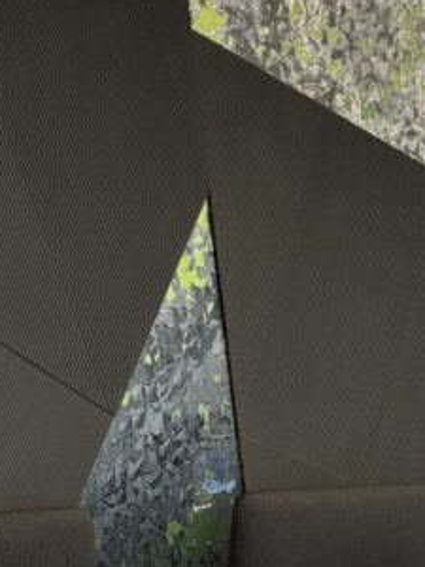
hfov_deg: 9.0
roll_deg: -1.2
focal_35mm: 164
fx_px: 2685
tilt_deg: -2.1
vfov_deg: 12.0
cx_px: 442
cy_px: 357
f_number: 1.78
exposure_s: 1/78
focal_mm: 6.76
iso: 100
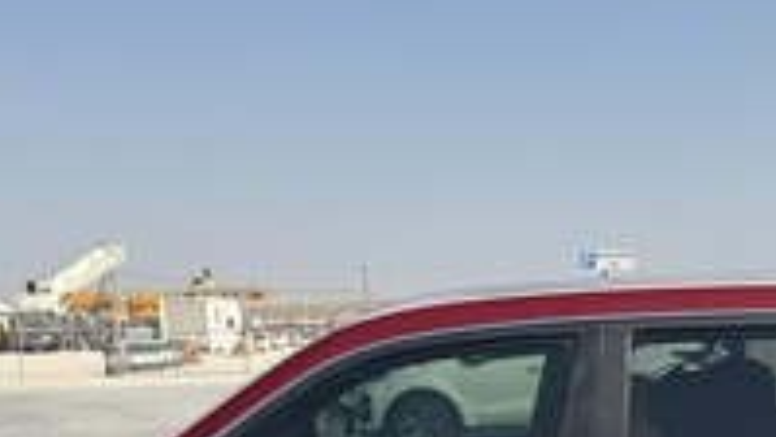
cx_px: 513
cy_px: 556
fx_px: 1235
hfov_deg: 34.6
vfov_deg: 18.7
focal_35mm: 60
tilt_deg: -10.8
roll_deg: +1.0
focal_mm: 6.76
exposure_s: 1/5714
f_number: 1.78
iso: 80
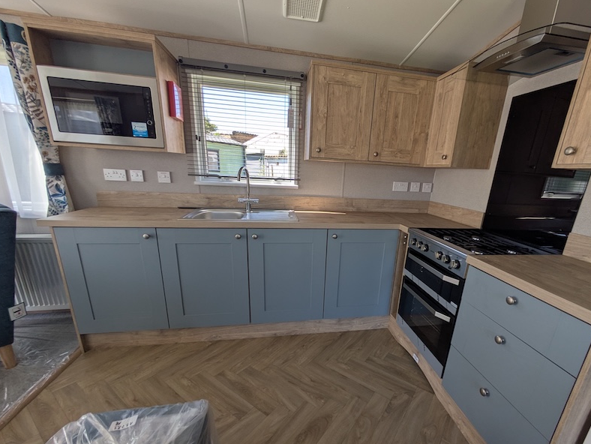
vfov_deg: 77.8
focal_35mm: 16
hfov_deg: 94.1
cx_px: 326
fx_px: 273
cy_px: 250
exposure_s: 1/231
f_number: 2.2
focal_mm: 1.83
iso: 47
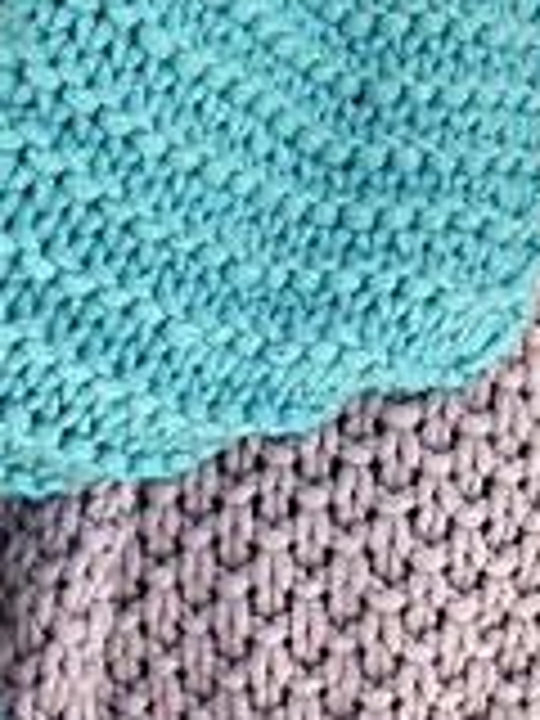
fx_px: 2746
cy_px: 382
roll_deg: +2.0
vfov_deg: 14.9
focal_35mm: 132
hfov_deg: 11.2
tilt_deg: -11.8
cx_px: 63
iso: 50
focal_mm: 4.12
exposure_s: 1/282
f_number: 2.4
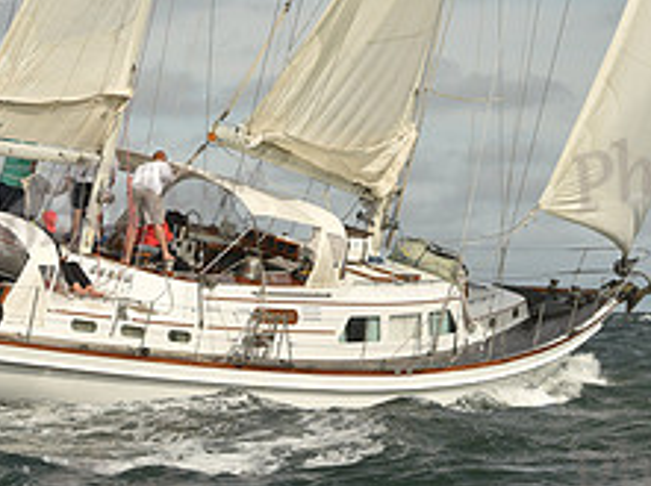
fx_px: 3323
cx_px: 421
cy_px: 25
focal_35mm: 177
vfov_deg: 8.3
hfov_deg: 11.2
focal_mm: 70
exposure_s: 1/1250
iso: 320
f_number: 10
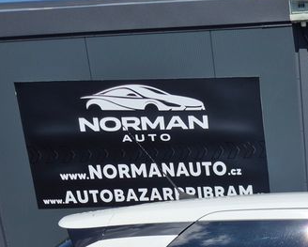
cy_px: 352
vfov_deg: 19.5
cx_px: 390
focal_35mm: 70
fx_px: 639
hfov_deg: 24.1
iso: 25
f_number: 1.8
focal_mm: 5.4
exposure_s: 1/3112
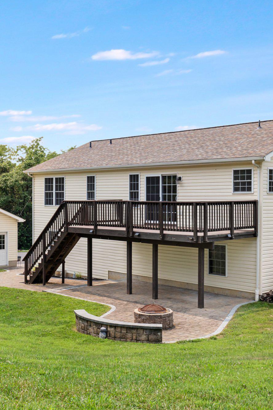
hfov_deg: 29.2
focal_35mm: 46
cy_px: 207
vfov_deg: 42.7
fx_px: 523
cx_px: 118
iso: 640
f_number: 8
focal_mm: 30
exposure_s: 1/200
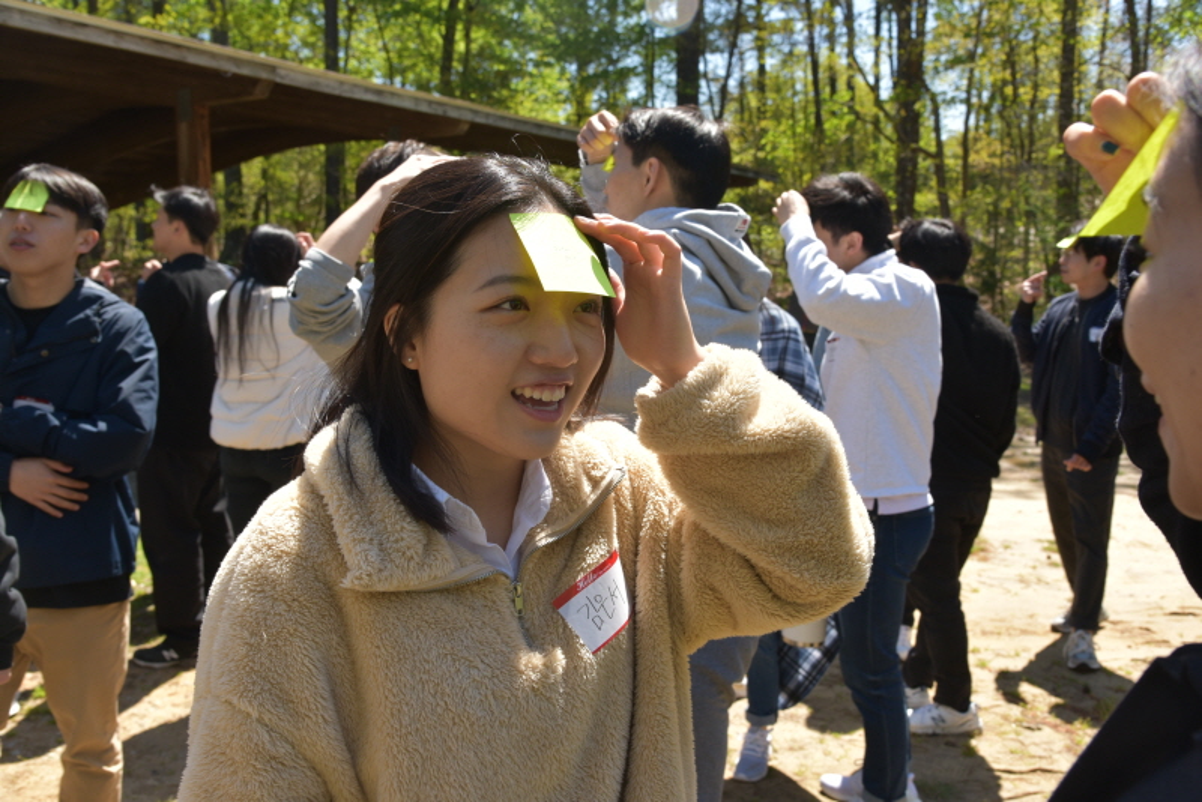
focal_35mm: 35
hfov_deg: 54.4
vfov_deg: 37.9
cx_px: 601
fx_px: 1169
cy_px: 401
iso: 320
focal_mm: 35
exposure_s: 1/250
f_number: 8
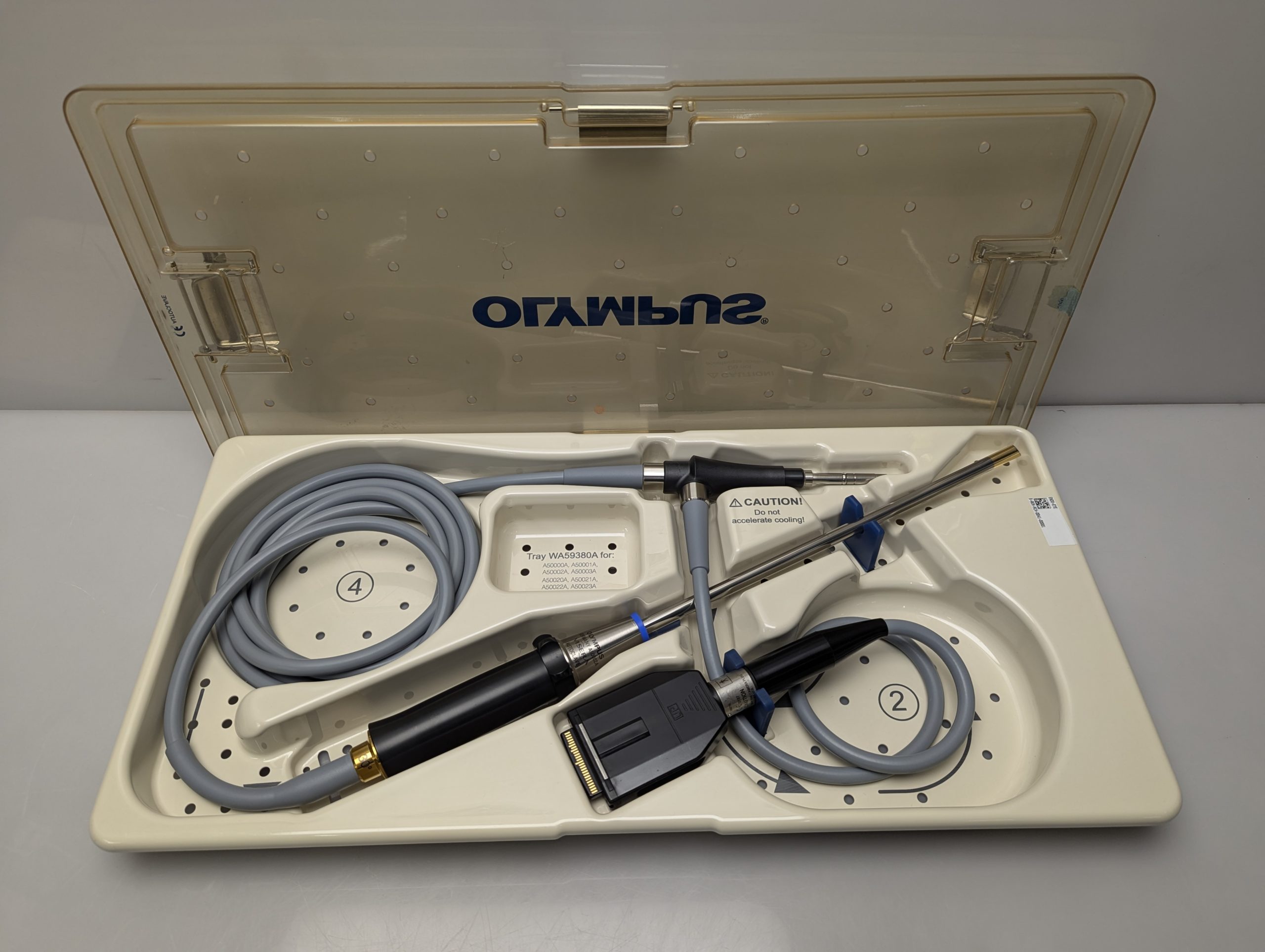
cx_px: 632
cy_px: 476
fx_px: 878
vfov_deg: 56.9
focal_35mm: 24
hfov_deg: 71.5
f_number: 1.85
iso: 61
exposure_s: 1/100
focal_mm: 6.81
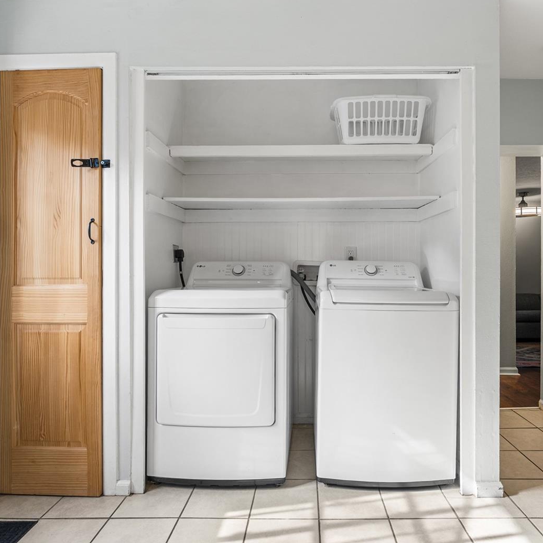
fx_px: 373
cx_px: 309
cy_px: 265
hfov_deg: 71.8
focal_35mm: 21
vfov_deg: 72.1
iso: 200
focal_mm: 16
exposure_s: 1
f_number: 8
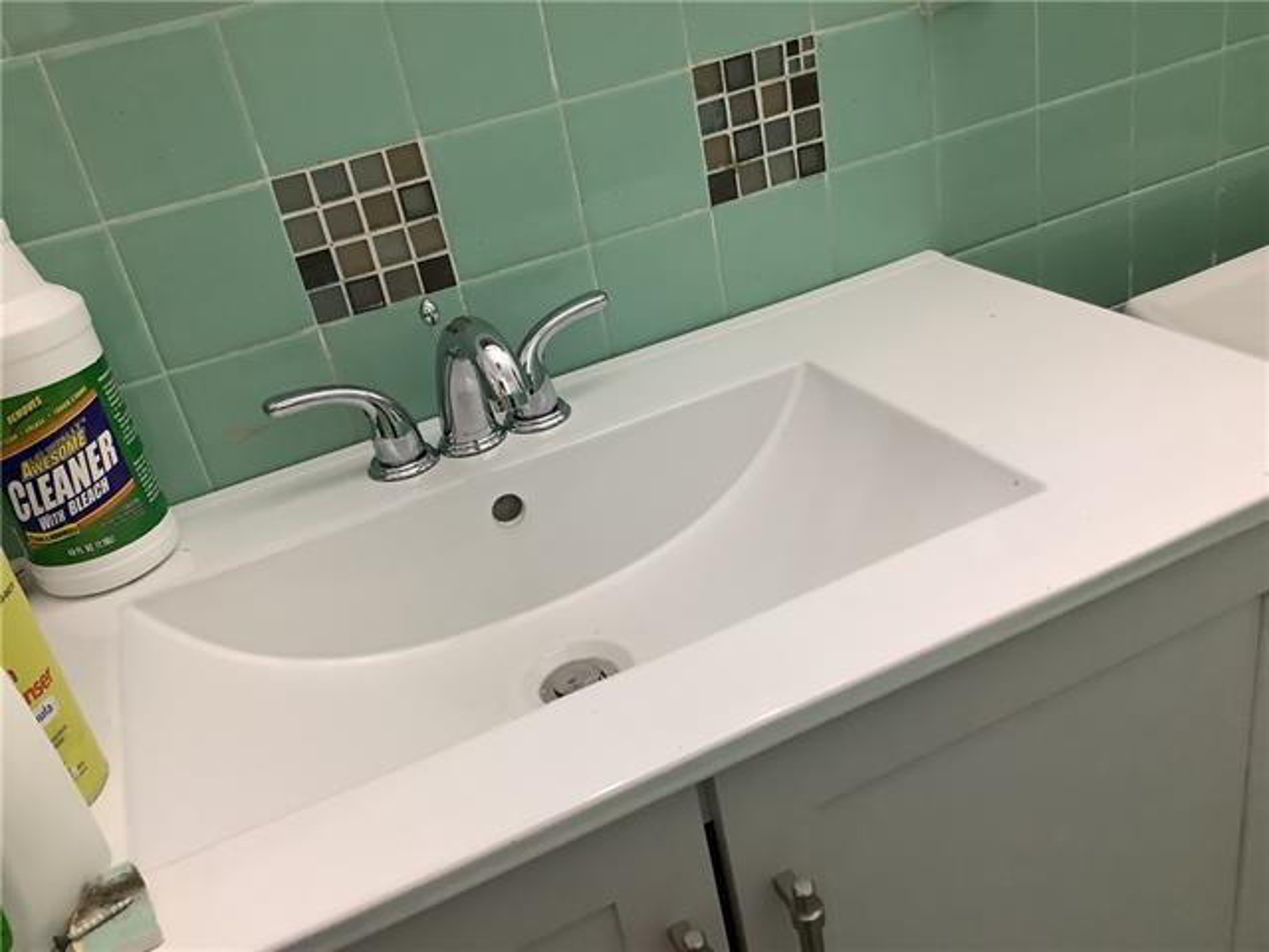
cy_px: 476
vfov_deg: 45.4
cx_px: 634
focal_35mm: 31
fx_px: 1136
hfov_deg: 58.4
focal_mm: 3.3
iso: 200
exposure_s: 1/60
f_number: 2.4
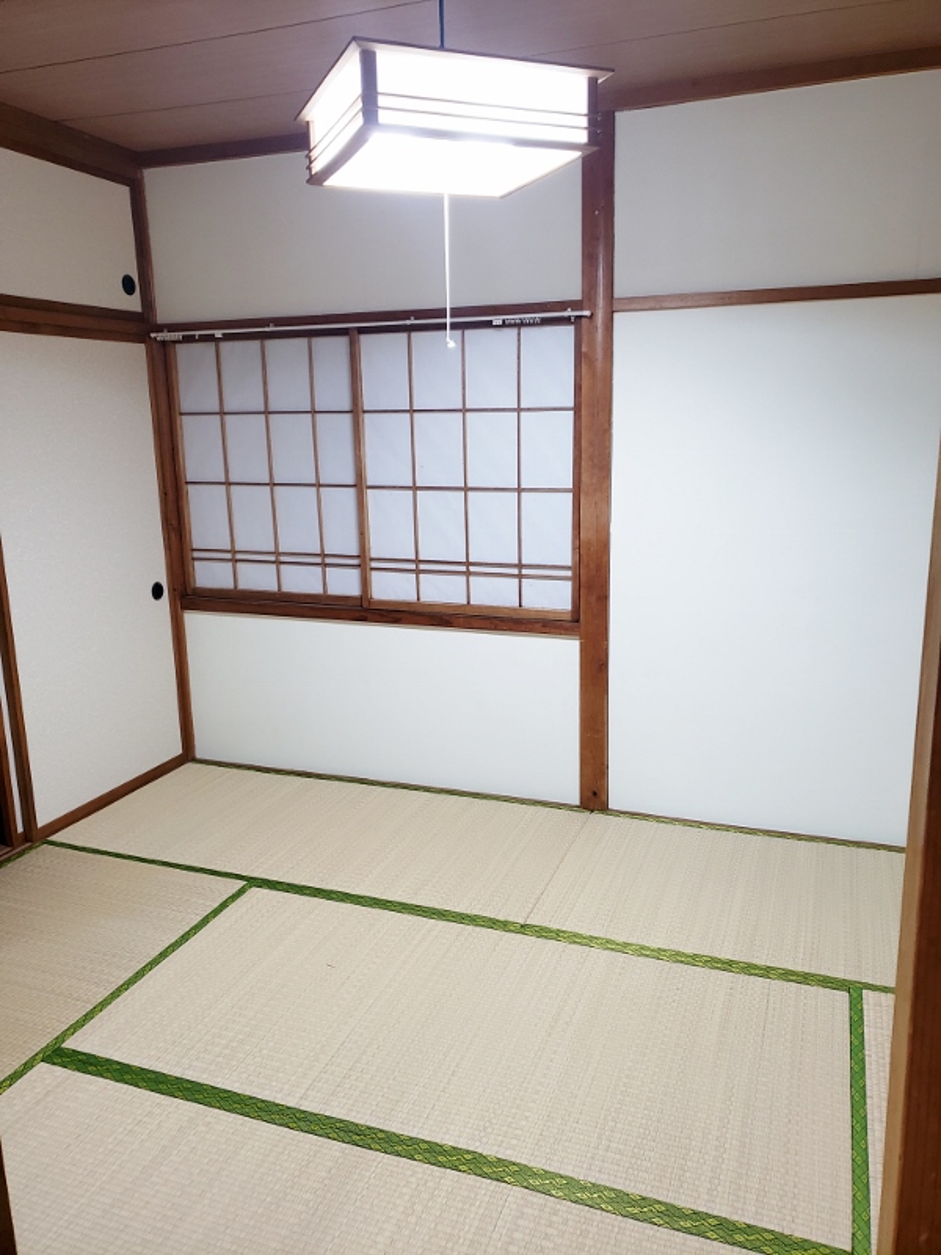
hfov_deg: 53.1
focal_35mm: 26
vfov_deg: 67.3
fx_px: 942
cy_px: 628
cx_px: 470
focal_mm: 4.3
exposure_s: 1/50
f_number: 1.5
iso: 160
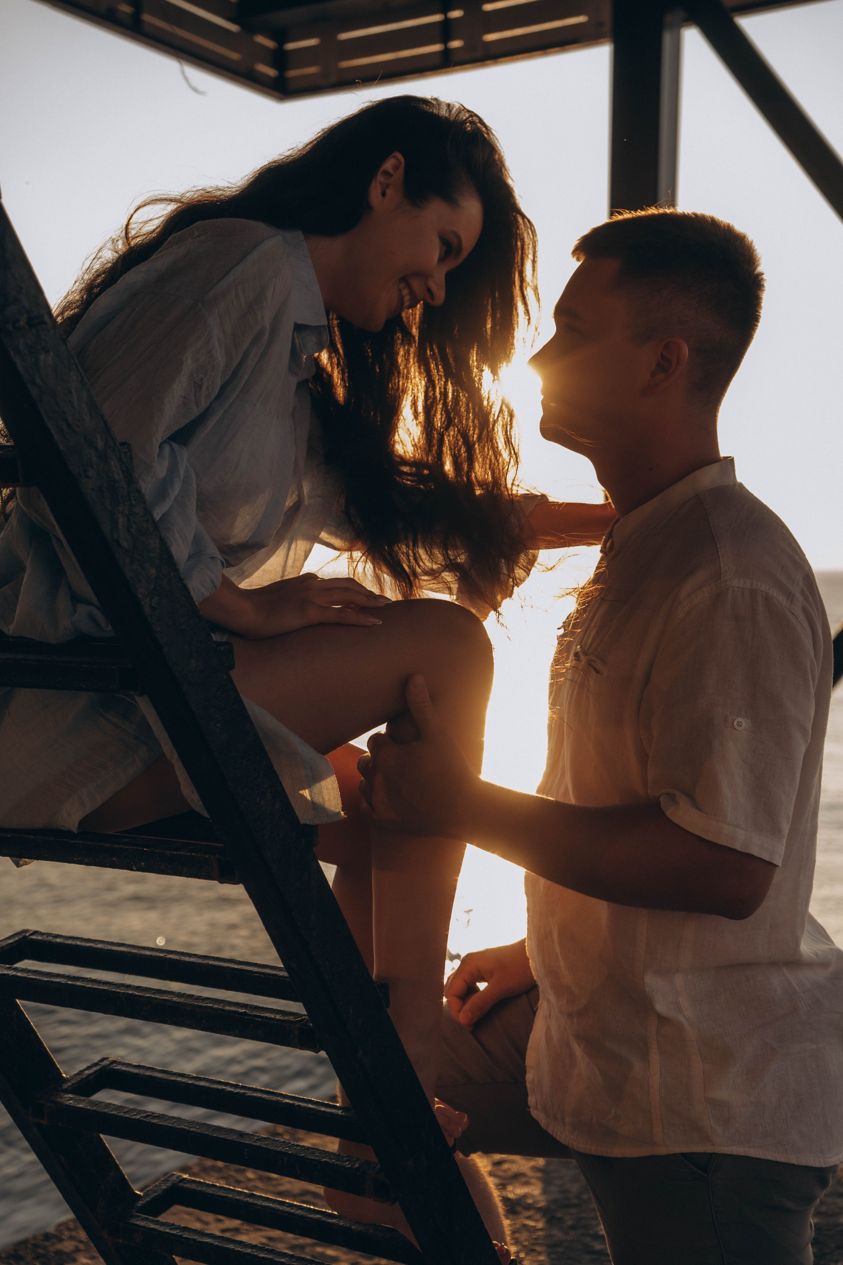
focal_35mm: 49
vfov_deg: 40.3
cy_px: 632
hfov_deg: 27.5
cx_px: 422
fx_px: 1721
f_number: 4.5
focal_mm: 49
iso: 500
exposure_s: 1/500
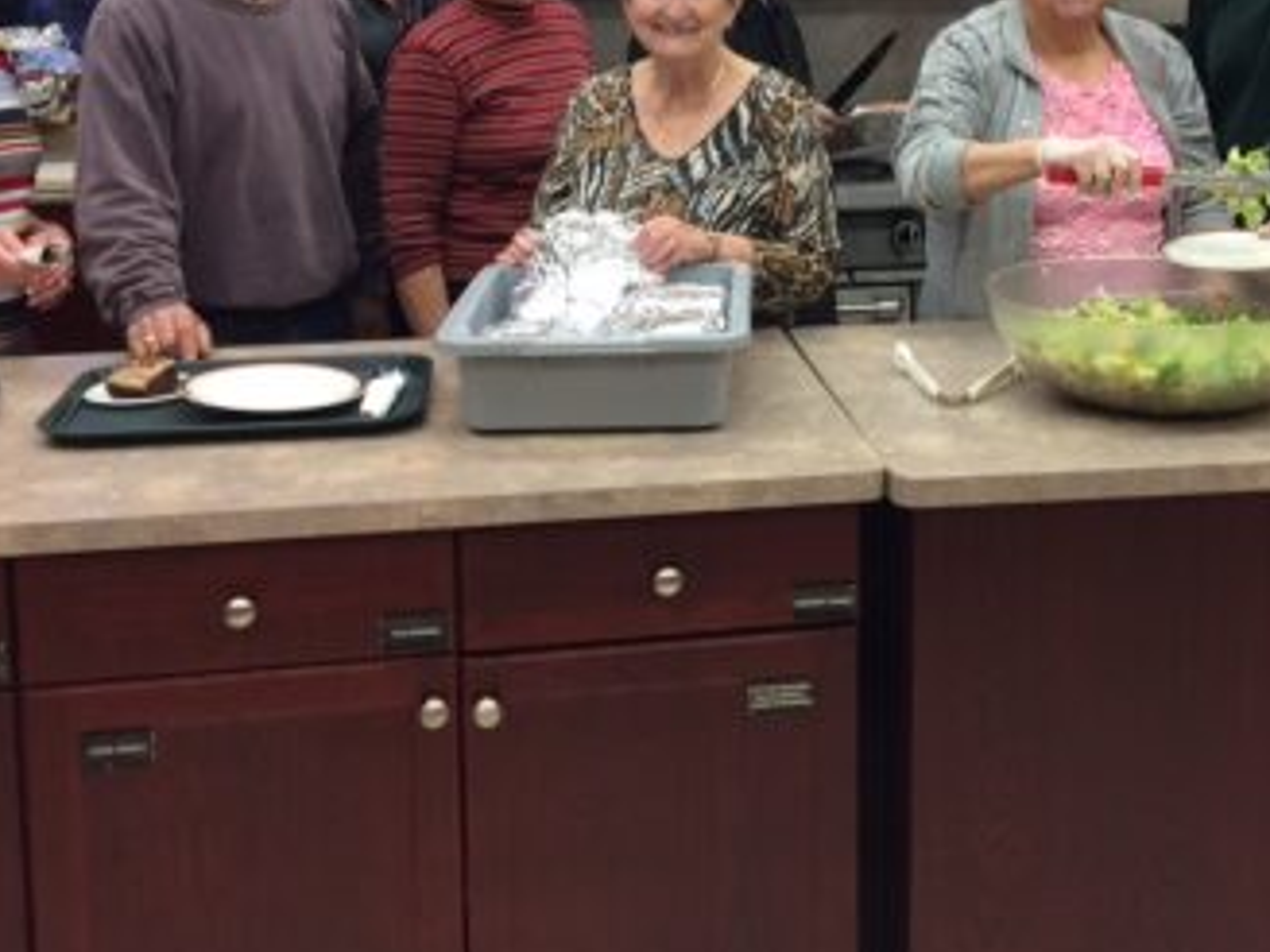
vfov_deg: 26.9
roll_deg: +0.2
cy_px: 178
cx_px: 840
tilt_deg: -8.6
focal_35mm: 53
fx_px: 1944
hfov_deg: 35.8
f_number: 2.2
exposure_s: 1/30
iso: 50
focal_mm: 4.15
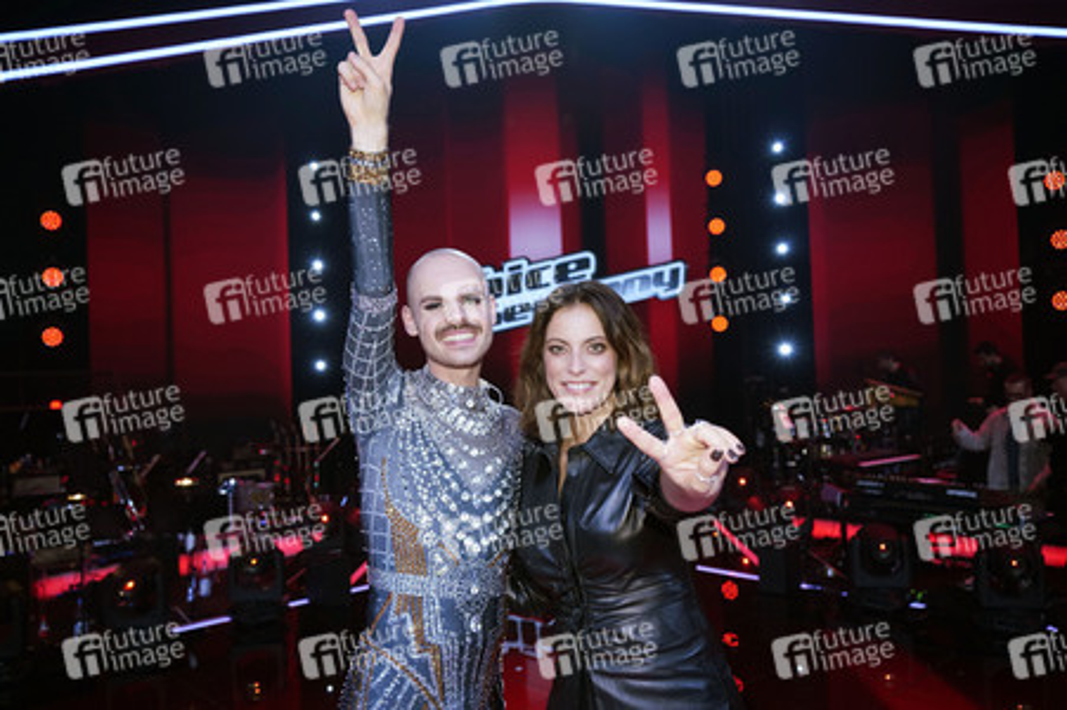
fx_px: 829
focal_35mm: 28
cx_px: 534
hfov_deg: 65.5
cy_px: 355
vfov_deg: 46.3
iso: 1600
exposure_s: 1/125
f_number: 4.5
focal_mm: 28
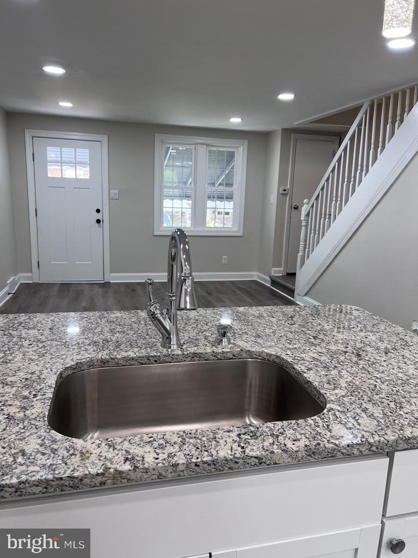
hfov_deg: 53.1
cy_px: 279
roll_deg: -2.5
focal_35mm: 26
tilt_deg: -10.8
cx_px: 209
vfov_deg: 67.3
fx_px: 419
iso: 80
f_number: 1.5
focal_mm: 5.7
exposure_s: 1/120
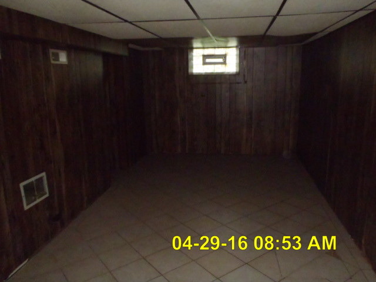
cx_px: 188
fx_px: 304
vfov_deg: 49.7
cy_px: 141
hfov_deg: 63.4
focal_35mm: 28
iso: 800
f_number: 3.9
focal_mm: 5
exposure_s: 1/30
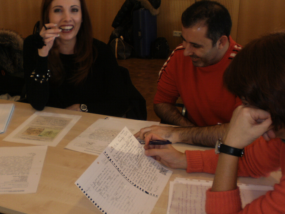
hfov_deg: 39.7
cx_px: 141
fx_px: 395
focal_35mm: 48
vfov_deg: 30.3
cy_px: 97
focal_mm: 6.3
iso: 100
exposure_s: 1/60
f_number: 3.1
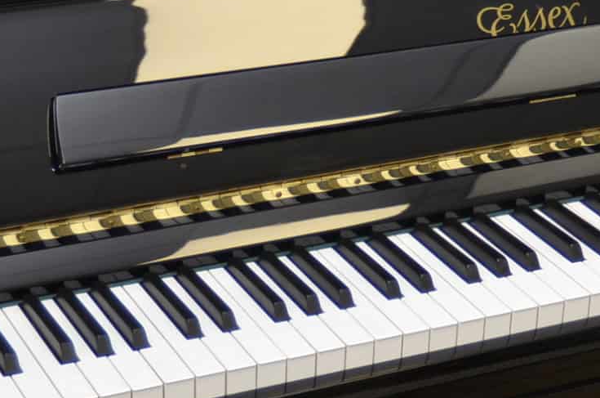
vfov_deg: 11.8
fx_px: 1924
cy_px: 262
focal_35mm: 116
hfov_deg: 17.7
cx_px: 398
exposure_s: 1/125
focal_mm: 23
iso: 400
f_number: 3.8
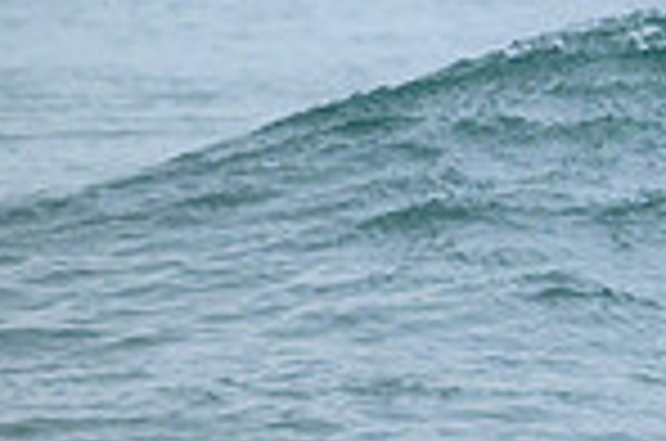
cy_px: 7
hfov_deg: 0.8
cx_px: 1228
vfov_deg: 0.6
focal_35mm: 2436
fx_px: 44969
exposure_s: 1/1250
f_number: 11
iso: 3200
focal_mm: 620
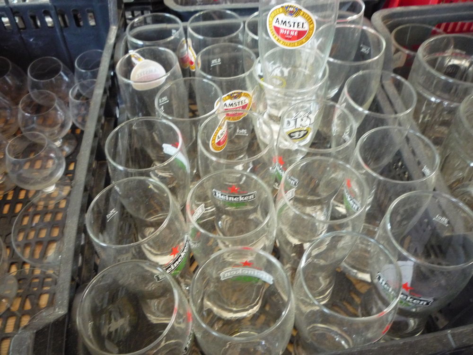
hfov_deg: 60.0
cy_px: 178
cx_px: 236
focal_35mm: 30
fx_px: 410
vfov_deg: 46.8
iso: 400
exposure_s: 1/20
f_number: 3.3
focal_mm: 5.2
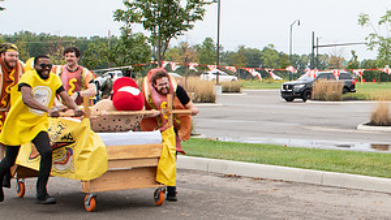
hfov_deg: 17.6
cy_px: 103
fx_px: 1141
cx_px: 572
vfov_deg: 11.0
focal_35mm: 110
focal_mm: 26
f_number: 7.1
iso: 640
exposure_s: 1/250
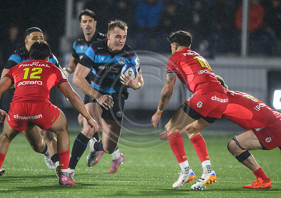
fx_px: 5915
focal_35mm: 745
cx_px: 108
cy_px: 120
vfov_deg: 1.9
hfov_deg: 2.7
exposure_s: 1/1600
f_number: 4
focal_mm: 560
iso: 6400
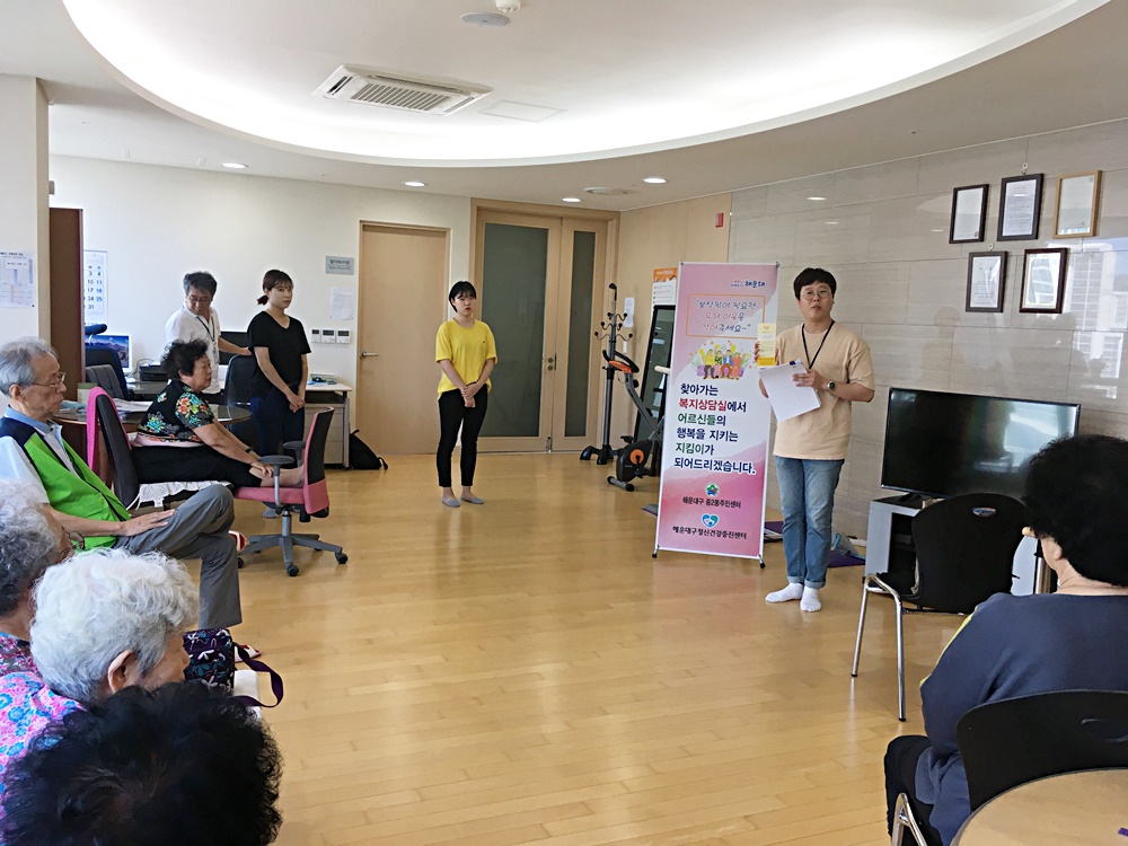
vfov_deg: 48.2
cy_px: 423
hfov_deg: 61.7
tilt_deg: -6.6
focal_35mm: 29
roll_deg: -1.4
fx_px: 945
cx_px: 564
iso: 25
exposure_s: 1/40
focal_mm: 4.15
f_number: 2.2
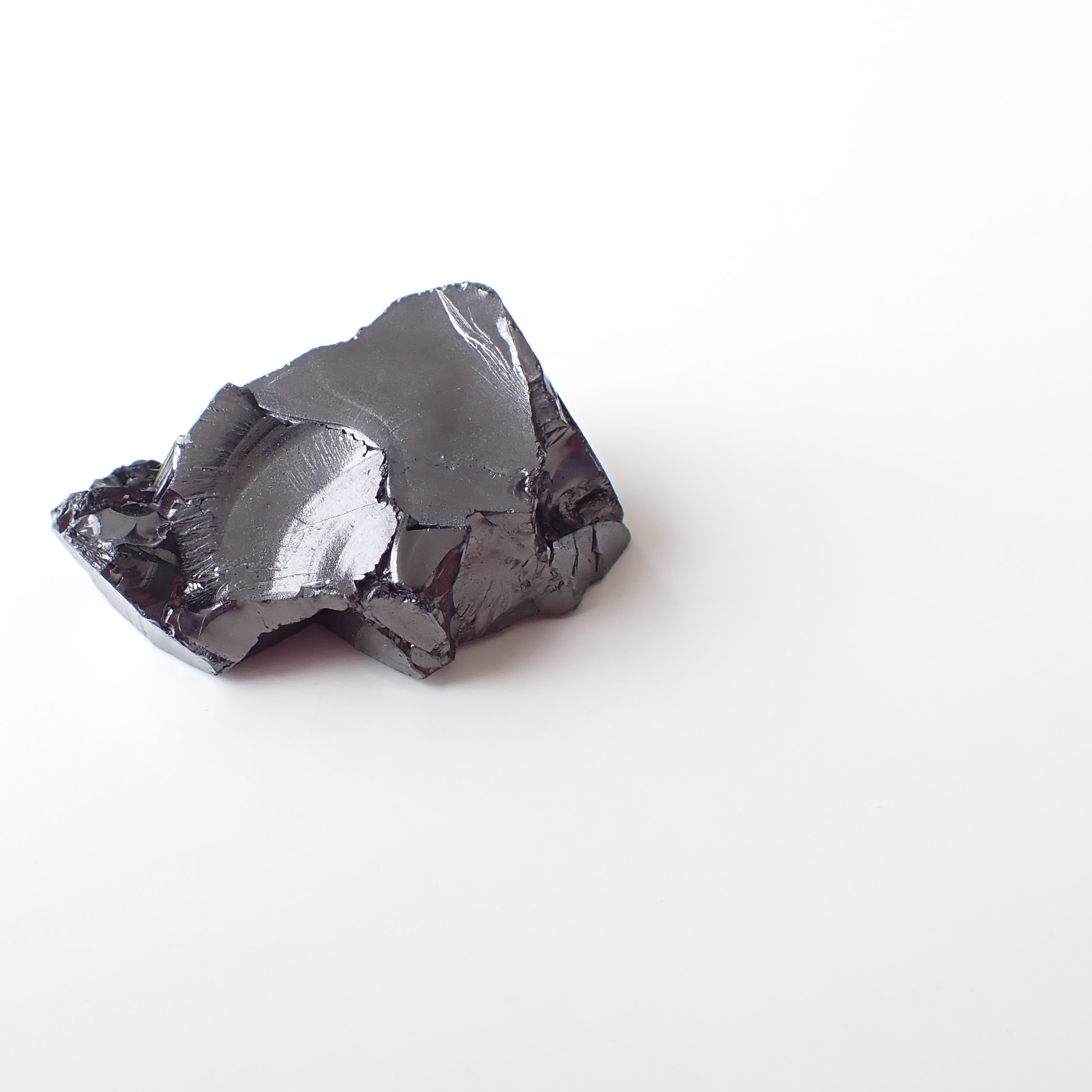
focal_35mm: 36
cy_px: 542
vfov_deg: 46.0
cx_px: 363
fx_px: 1285
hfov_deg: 45.3
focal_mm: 5.4
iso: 125
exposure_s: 1/125
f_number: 3.2
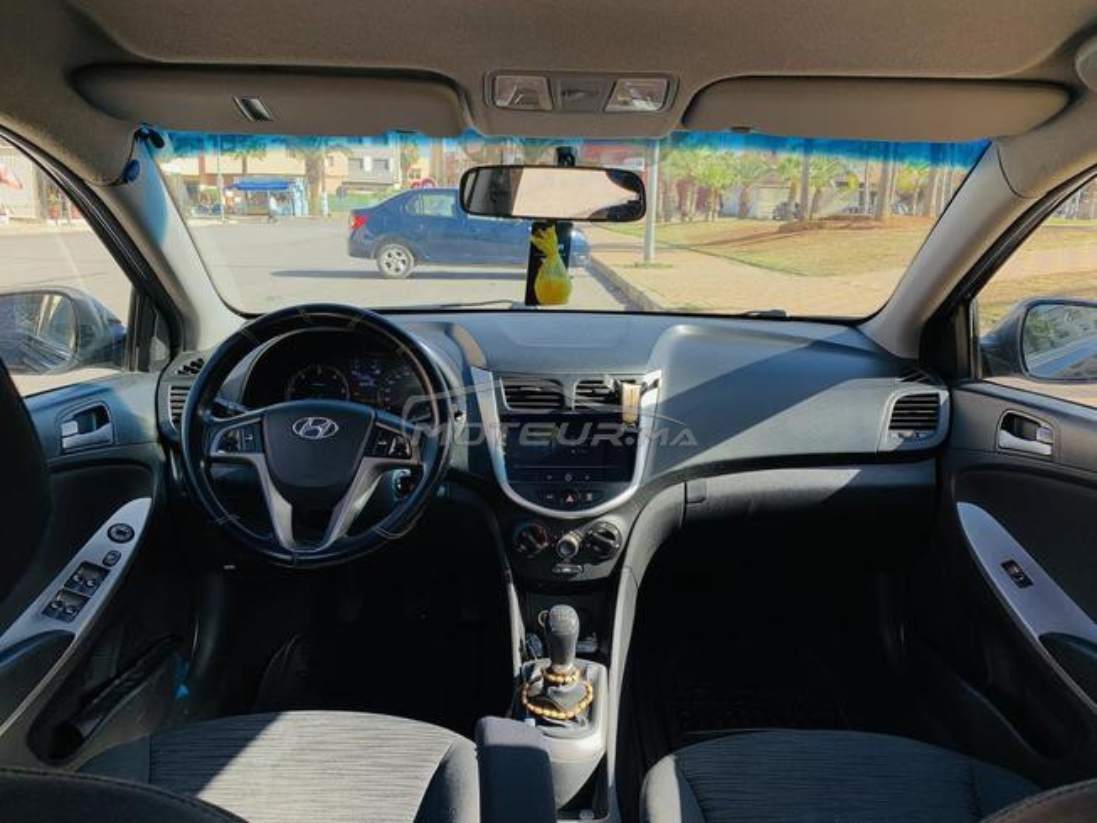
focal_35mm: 26
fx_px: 824
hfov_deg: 67.3
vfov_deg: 53.1
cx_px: 548
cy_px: 412
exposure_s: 1/306
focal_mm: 4.25
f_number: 1.8
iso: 25
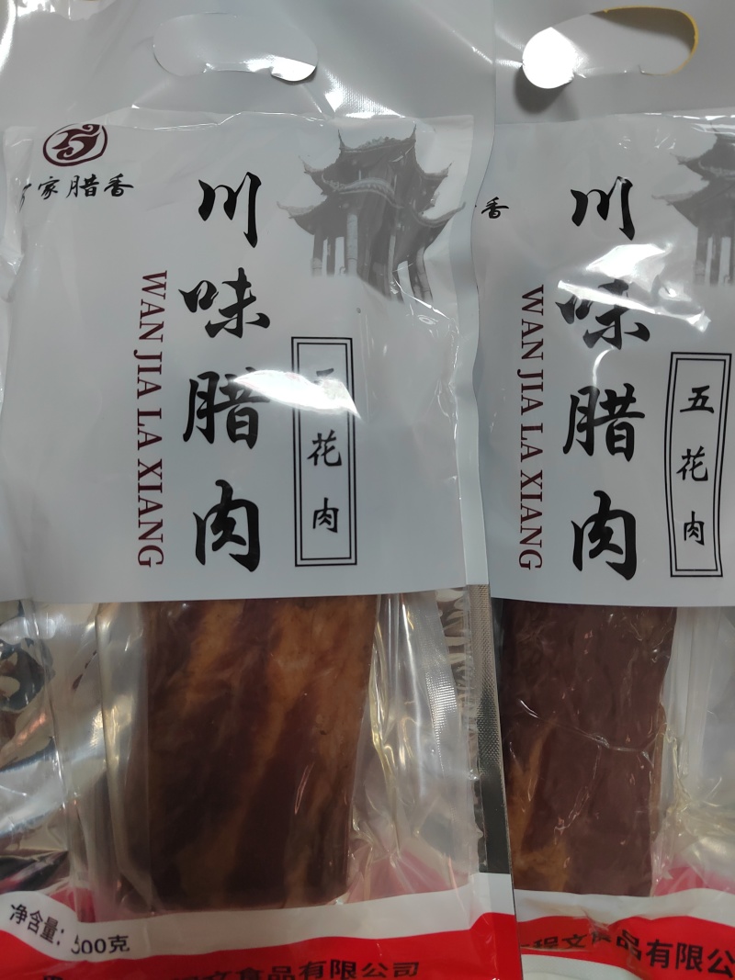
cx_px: 368
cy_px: 490
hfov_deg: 58.9
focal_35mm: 23
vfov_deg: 73.9
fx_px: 651
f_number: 1.9
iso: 1934
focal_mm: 5.52
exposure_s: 1/100
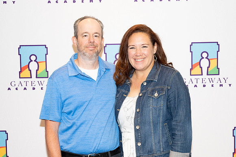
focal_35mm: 74
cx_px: 124
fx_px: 484
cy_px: 105
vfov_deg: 18.4
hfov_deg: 27.4
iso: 800
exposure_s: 1/160
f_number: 5.6
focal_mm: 51
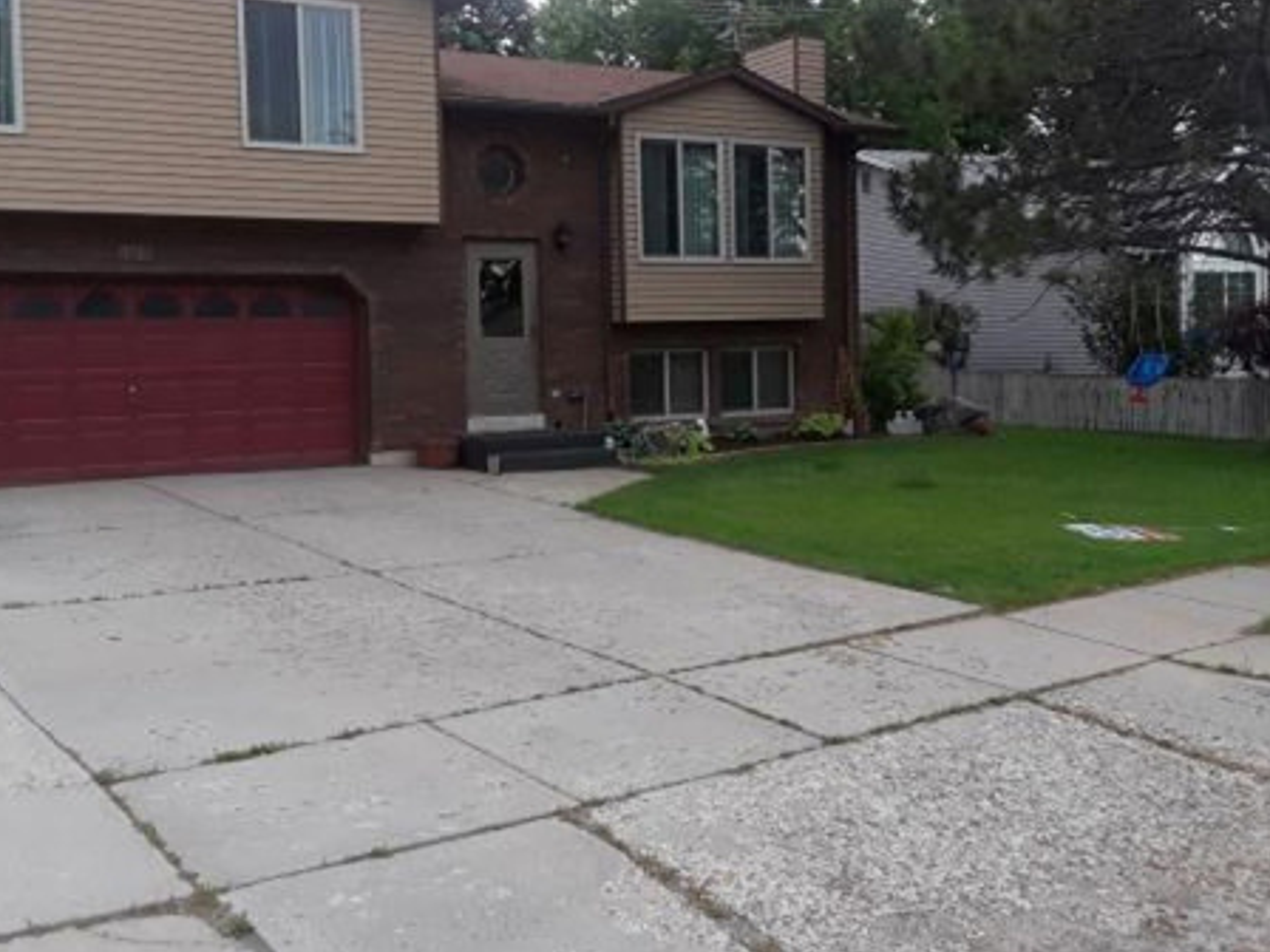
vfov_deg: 35.8
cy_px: 374
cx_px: 598
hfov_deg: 46.8
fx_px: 1468
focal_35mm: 40
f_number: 1.9
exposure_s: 1/291
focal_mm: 2.9
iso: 40
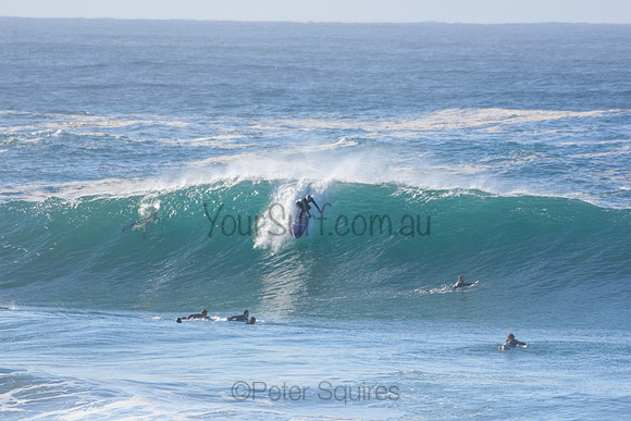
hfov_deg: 3.6
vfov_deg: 2.4
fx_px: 9993
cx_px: 316
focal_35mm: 570
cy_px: 210
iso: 320
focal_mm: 380
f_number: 5.6
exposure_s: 1/2000
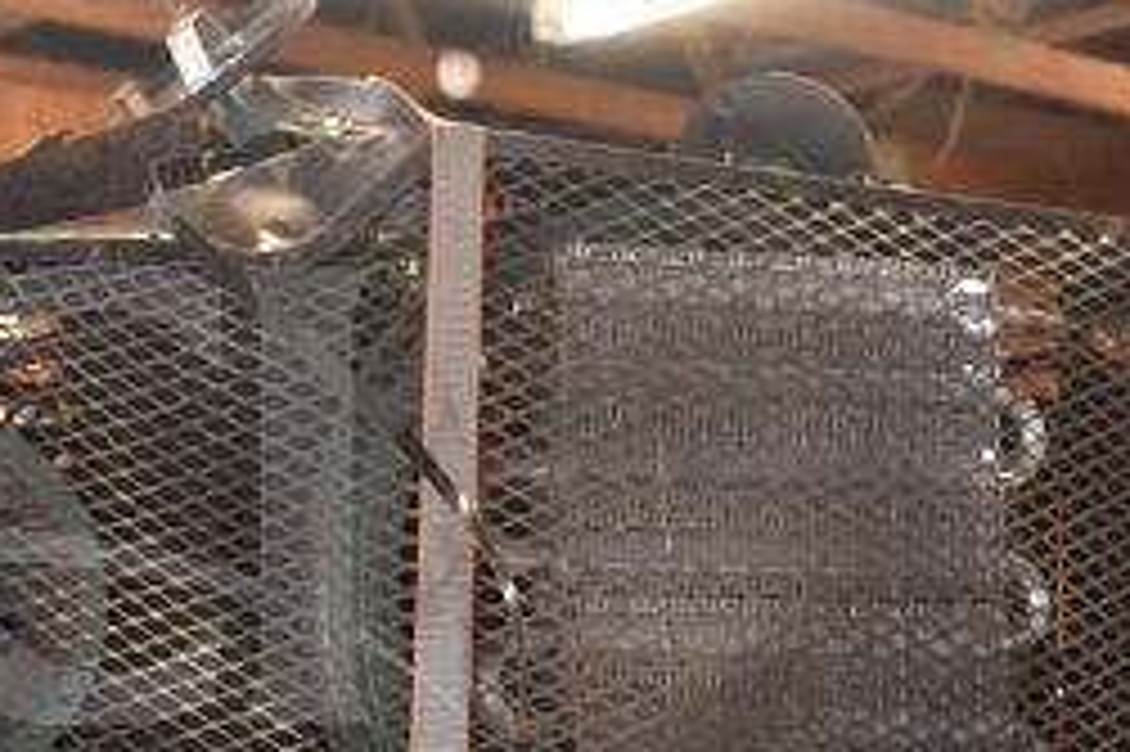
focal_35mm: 113
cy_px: 624
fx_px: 3551
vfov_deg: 12.0
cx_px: -36
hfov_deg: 17.6
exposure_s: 1/50
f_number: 4.2
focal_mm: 31
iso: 2000
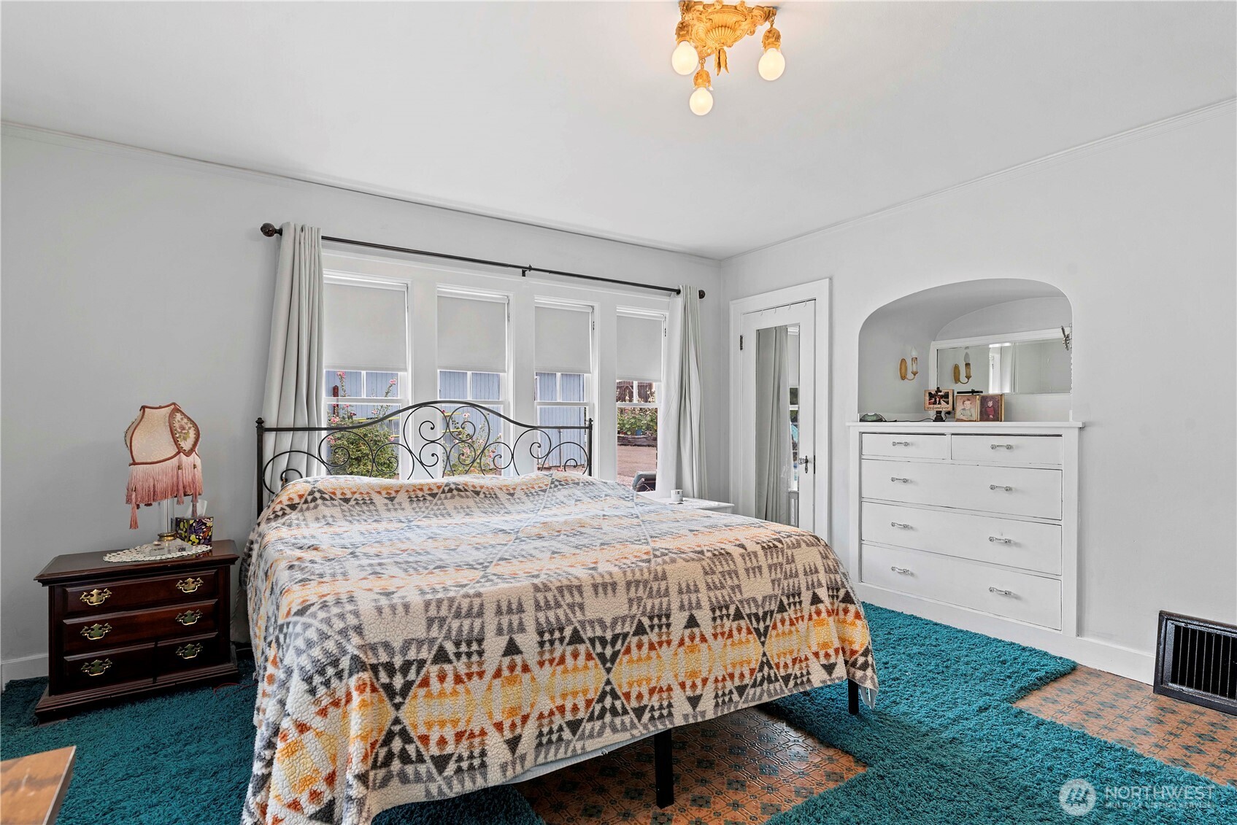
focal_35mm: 17
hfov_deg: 93.3
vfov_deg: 70.5
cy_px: 412
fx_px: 584
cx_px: 618
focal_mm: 17
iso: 200
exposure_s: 1/4
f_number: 8
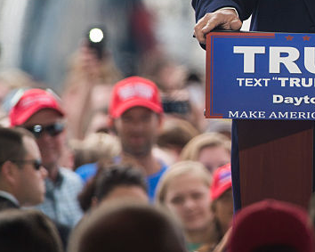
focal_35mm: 1141
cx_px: 381
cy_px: 70
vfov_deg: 1.4
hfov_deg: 1.7
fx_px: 10634
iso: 400
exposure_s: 1/2000
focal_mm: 420
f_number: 5.6
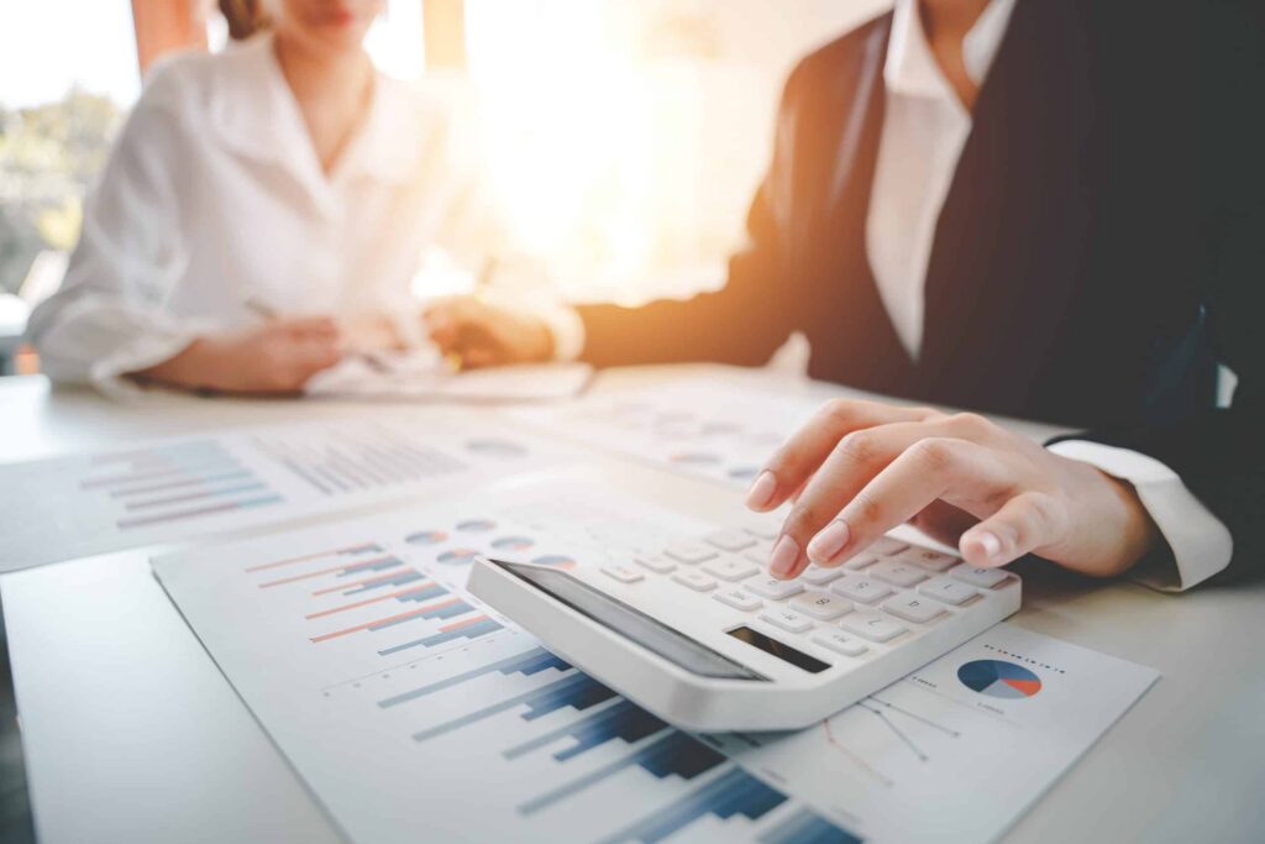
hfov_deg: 73.7
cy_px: 422
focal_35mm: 24
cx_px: 632
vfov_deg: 53.1
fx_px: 843
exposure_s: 1/160
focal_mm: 24
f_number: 2.8
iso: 200
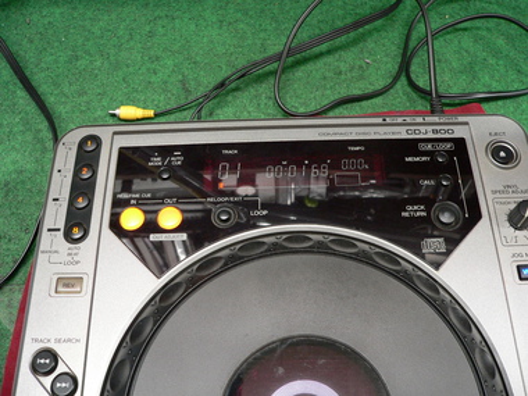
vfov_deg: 39.7
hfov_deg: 51.4
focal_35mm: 36
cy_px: 198
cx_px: 264
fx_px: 549
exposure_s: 1/13
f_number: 2.8
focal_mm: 6
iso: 200
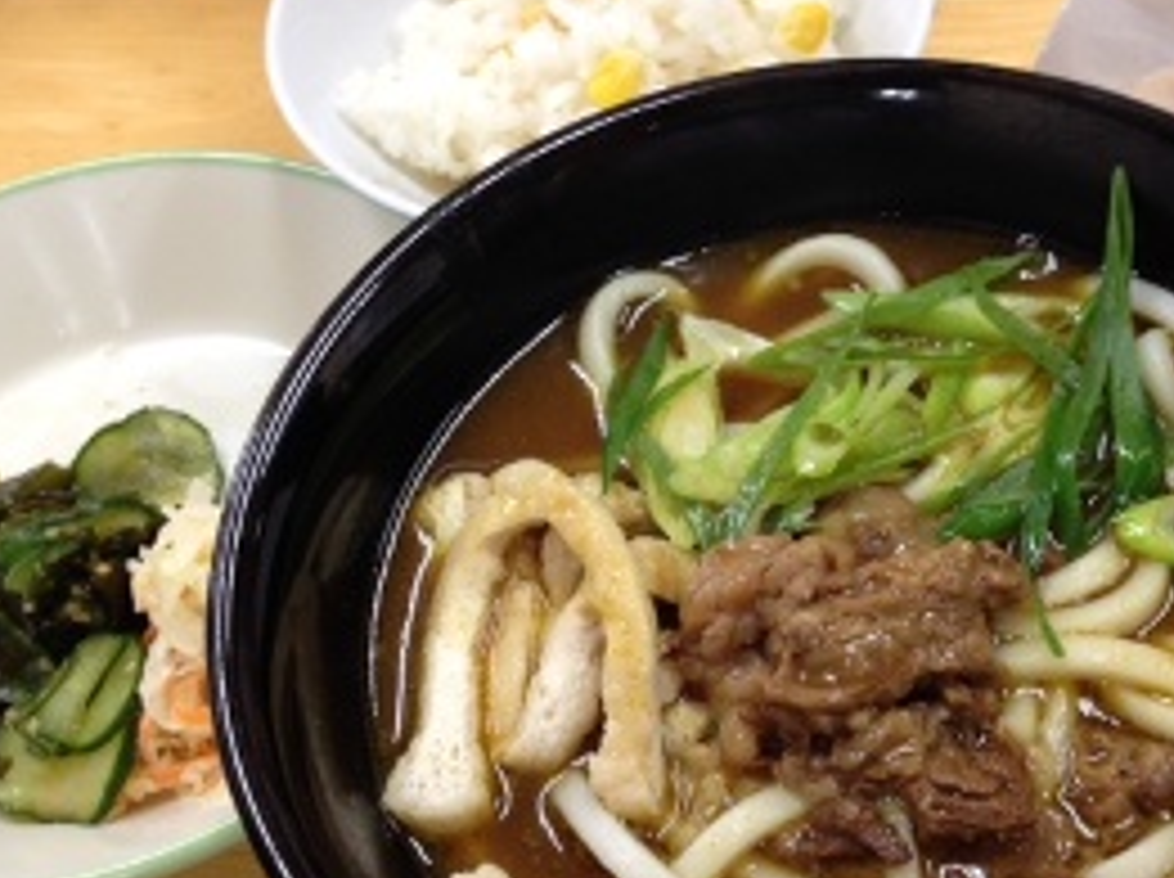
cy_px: 468
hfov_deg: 37.3
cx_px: 744
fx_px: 1727
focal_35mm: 51
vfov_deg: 28.5
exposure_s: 1/20
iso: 64
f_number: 2.4
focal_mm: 4.12
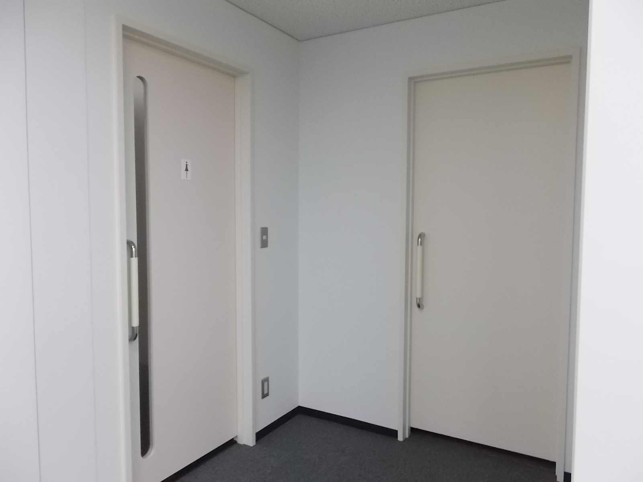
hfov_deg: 67.3
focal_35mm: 26
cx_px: 322
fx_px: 483
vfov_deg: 53.1
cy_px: 241
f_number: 3.2
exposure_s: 1/125
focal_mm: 4.6
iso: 400
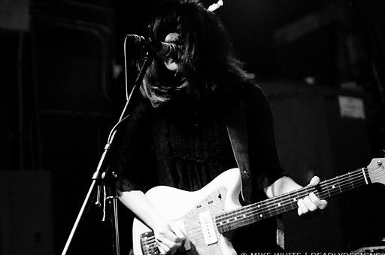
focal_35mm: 51
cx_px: 188
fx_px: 544
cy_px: 118
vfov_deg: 26.4
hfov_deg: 39.0
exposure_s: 1/80
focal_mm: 30
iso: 1600
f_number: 1.8
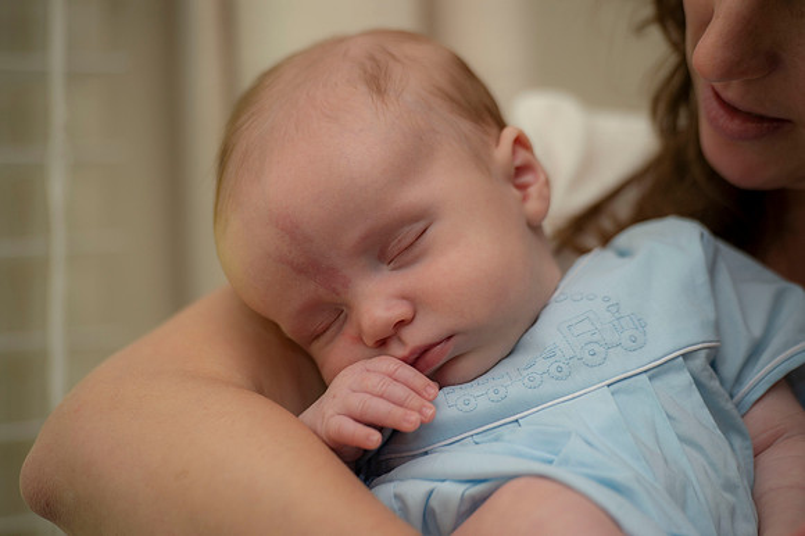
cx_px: 402
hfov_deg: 10.3
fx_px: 4470
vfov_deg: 6.9
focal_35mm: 200
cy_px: 268
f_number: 3.5
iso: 160
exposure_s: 1/200
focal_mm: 200
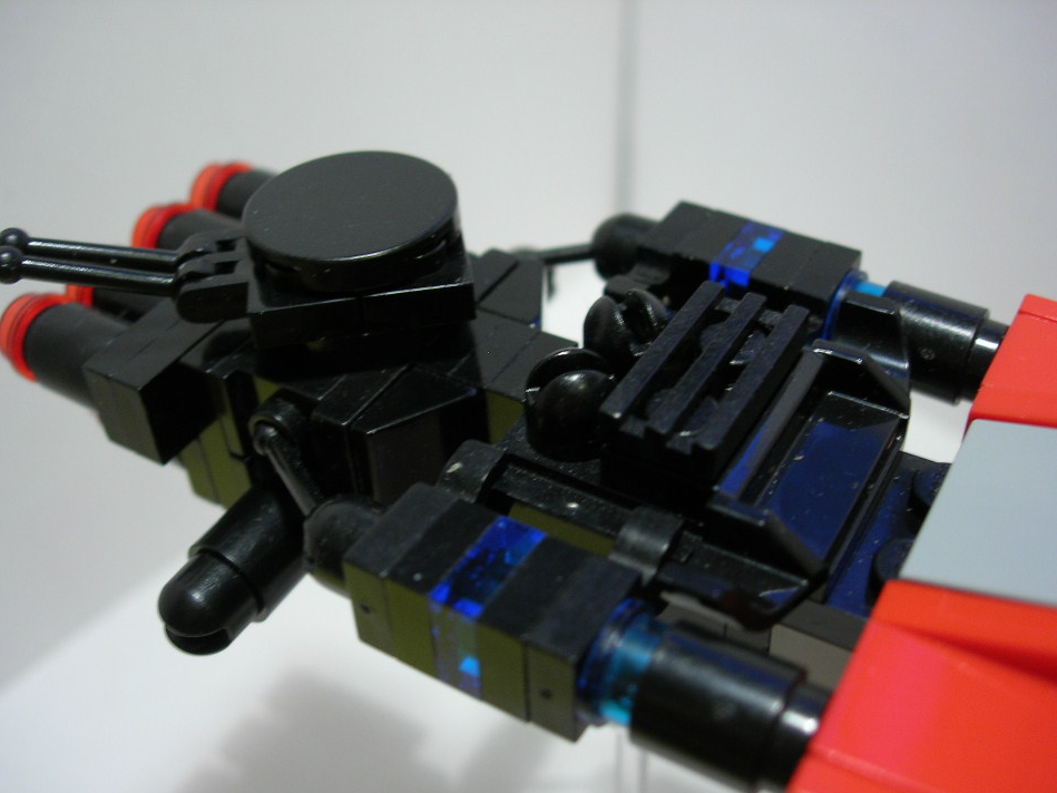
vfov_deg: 35.1
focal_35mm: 41
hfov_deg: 45.8
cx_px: 522
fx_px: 1252
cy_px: 425
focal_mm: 7.8
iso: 64
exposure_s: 1/8.8
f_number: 2.8
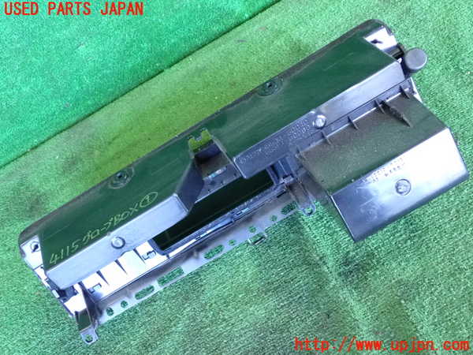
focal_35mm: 36
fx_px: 492
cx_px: 236
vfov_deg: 39.7
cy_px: 178
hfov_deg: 51.4
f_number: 2.5
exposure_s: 1/125
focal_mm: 6.37
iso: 1600
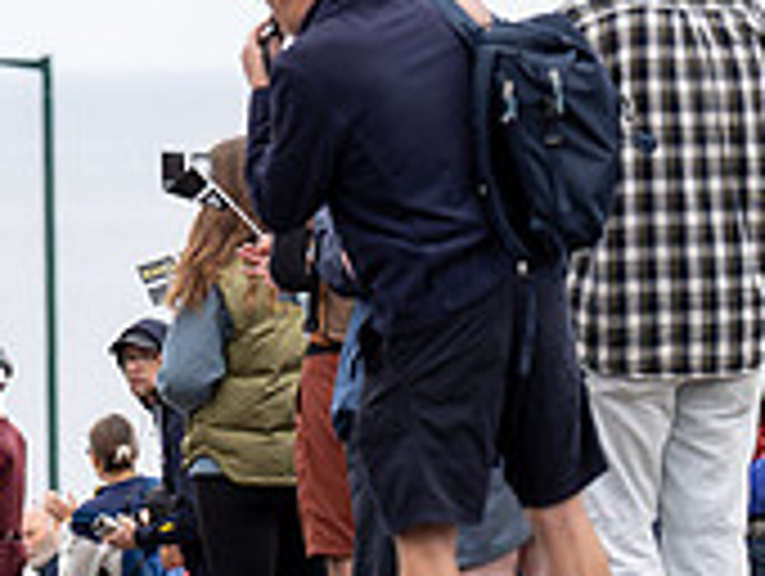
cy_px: 398
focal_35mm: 486
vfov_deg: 3.1
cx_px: -369
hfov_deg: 4.1
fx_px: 10756
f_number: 3.5
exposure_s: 1/1000
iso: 320
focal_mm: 147
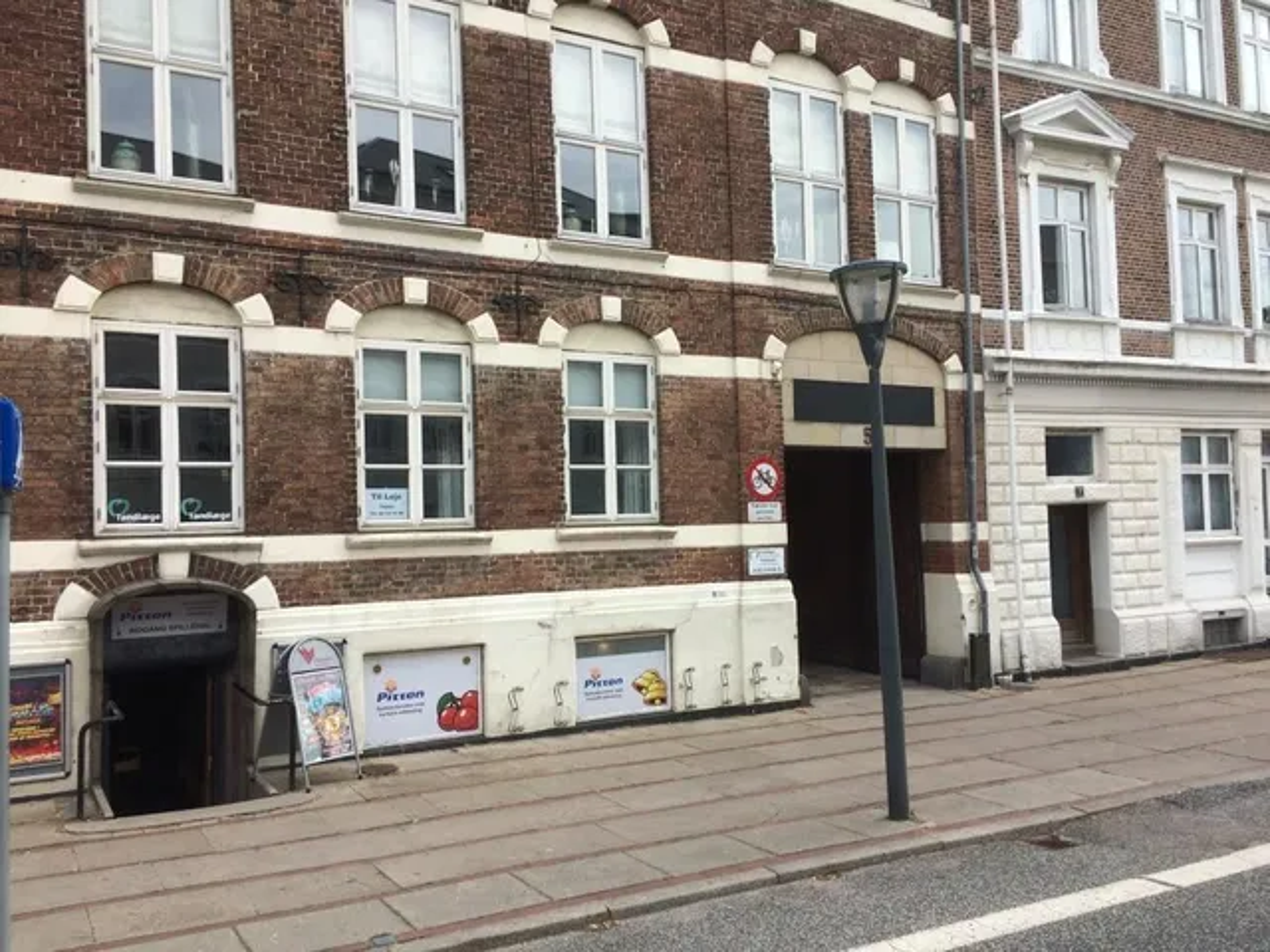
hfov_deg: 61.7
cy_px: 476
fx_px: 1064
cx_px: 635
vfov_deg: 48.2
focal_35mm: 29
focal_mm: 4.15
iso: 32
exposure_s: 1/1368
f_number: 2.2
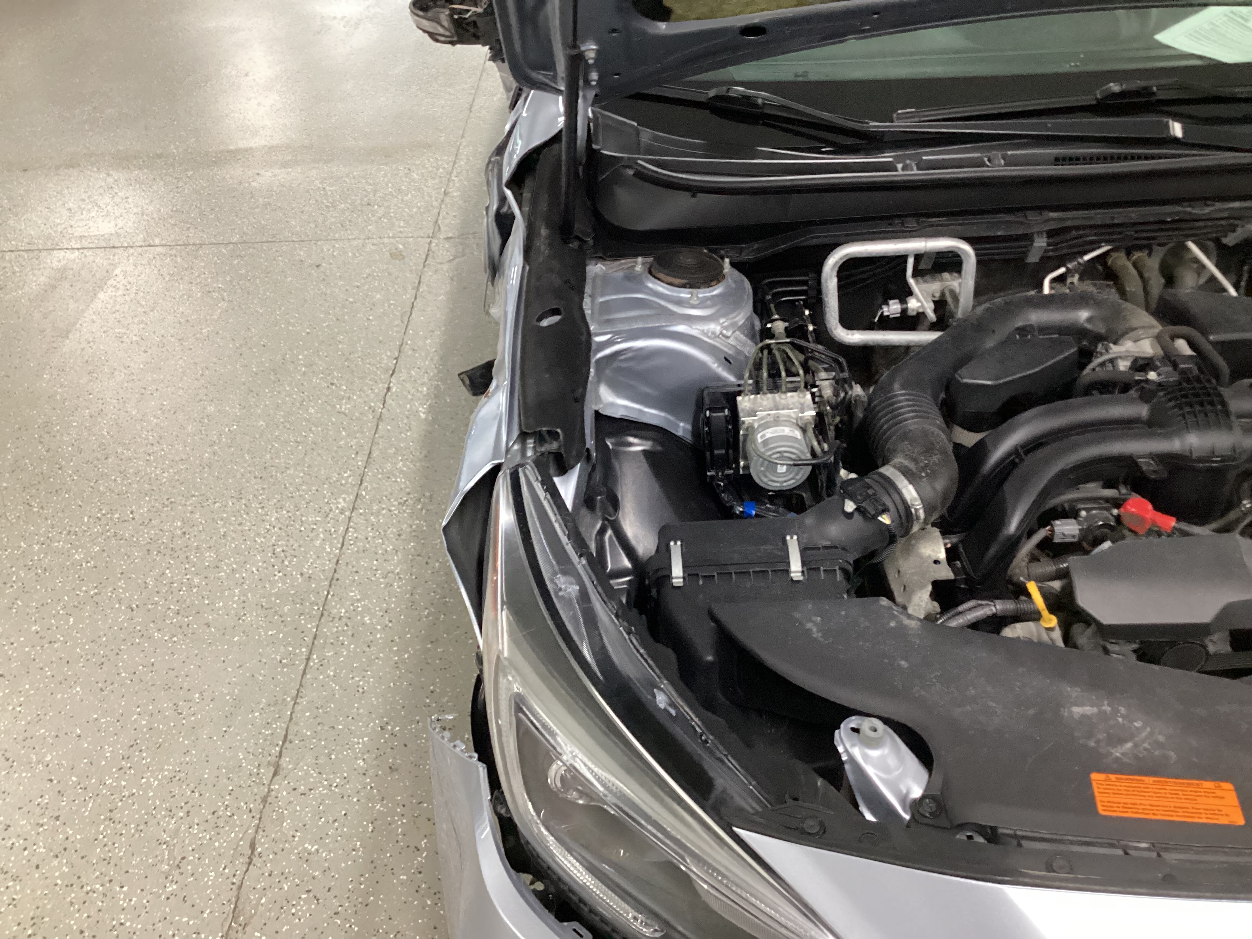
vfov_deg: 45.4
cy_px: 470
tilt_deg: -39.7
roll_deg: -0.3
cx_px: 626
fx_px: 1121
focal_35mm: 31
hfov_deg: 58.4
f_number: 2.4
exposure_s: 1/50
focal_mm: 3.3
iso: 400
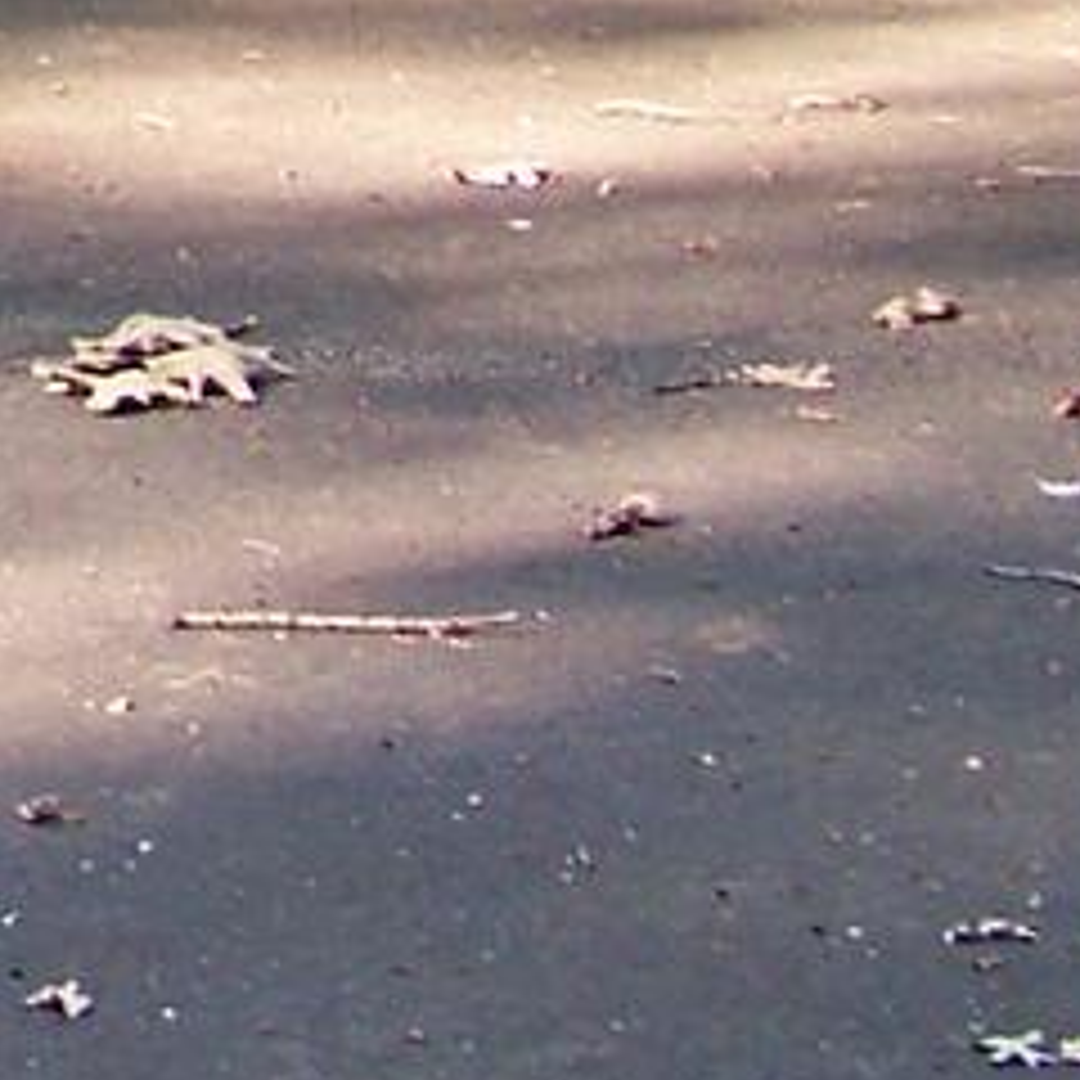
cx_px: -2241
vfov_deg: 6.0
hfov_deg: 5.8
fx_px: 9848
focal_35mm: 279
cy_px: -1701
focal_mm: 6.75
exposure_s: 1/50
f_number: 2.8
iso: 64
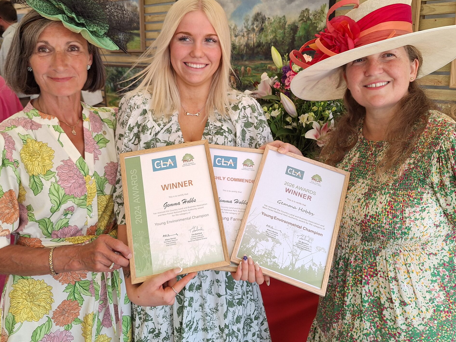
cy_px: 133
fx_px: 408
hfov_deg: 58.3
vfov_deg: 45.2
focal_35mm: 31
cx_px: 220
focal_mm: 5.54
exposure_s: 1/206
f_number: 1.8
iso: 40
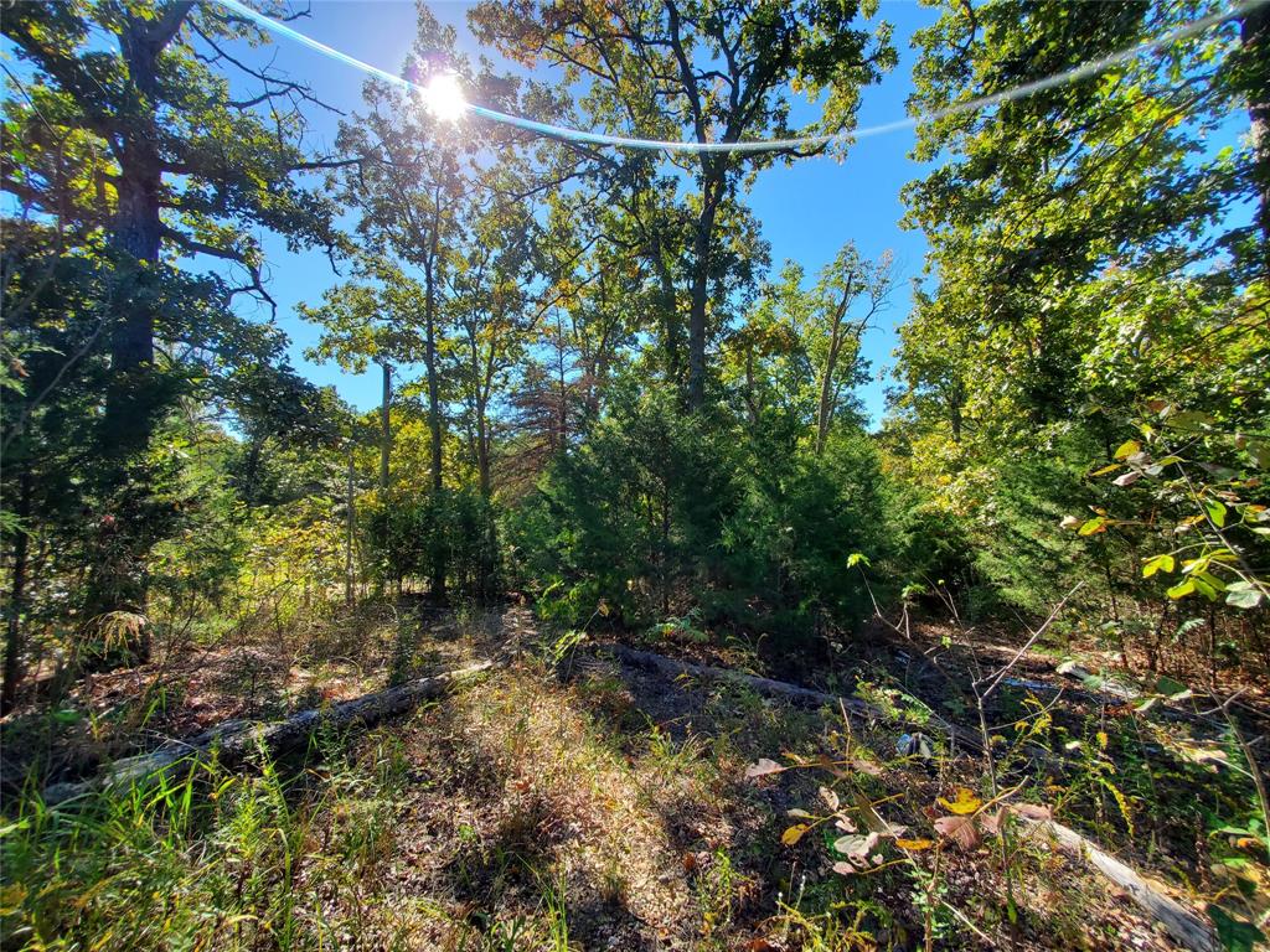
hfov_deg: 106.2
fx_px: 477
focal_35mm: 13
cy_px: 476
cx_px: 635
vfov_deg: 89.9
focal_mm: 1.8
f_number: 2.2
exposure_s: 1/456
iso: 50
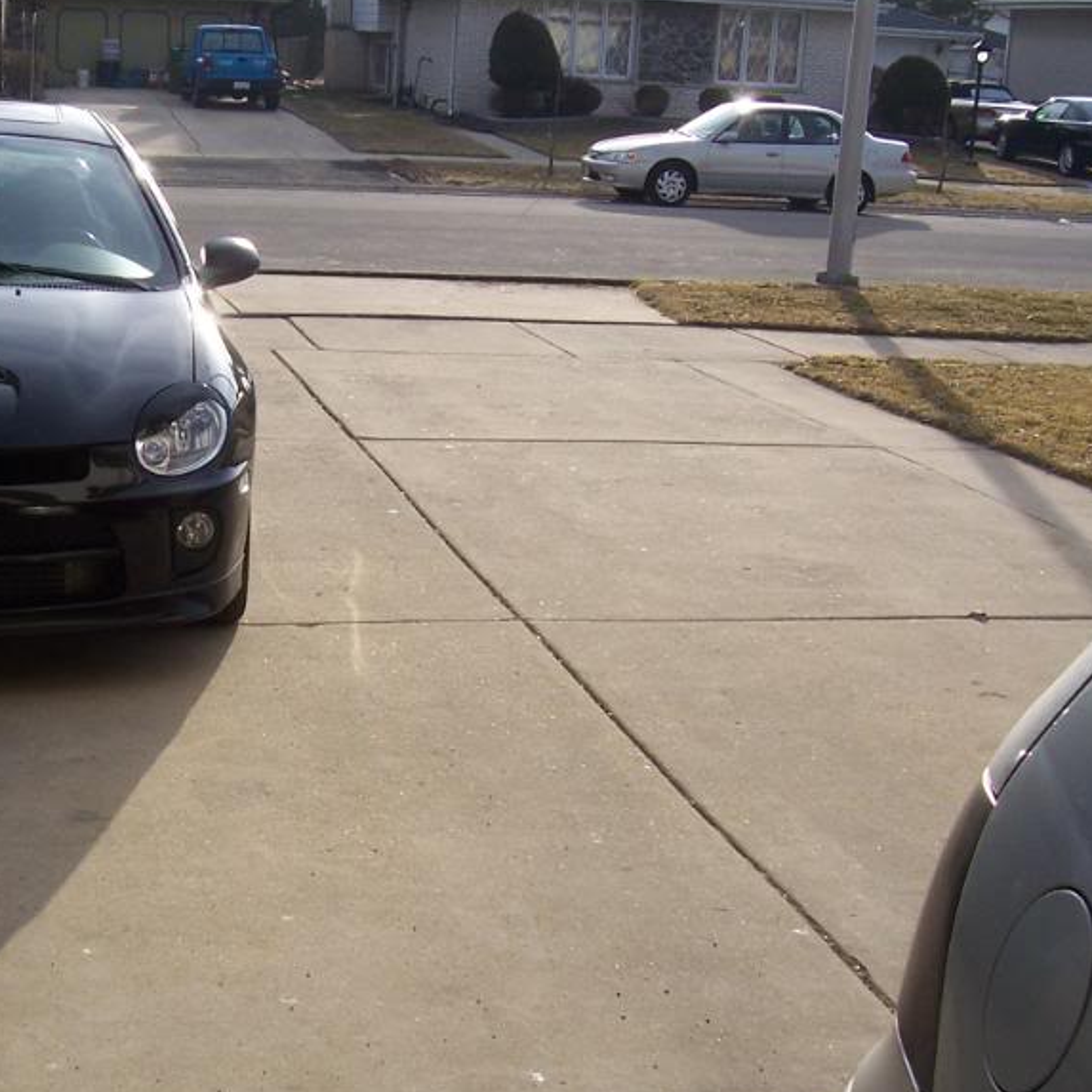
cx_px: 280
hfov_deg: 31.7
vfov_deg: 32.2
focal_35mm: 53
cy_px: 587
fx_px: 1892
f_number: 5.6
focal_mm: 5.6
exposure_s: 1/350
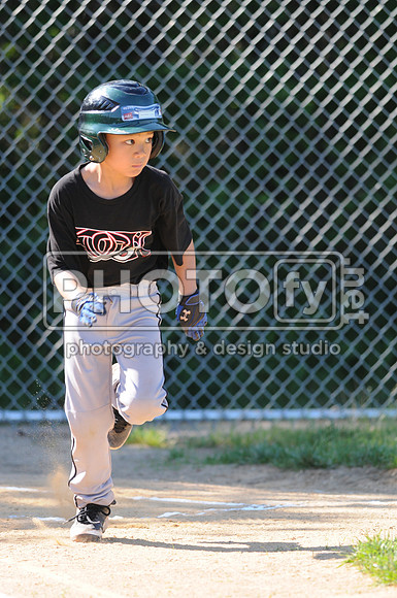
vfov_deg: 4.6
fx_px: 7465
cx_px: 198
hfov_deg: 3.0
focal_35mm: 450
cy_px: 299
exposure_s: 1/800
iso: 400
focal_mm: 300
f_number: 4
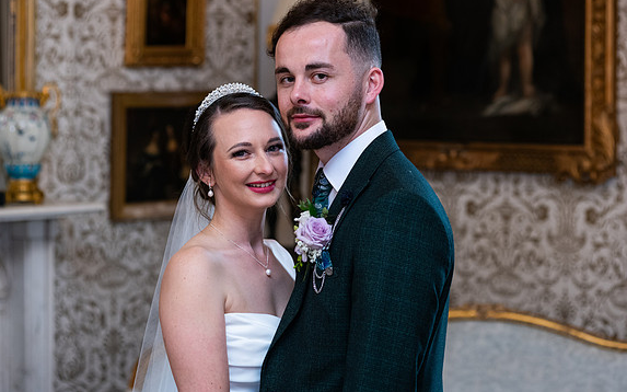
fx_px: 1623
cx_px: 314
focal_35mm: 95
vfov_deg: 13.8
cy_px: 189
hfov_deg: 21.9
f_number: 3.5
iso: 800
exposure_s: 1/160
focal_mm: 92
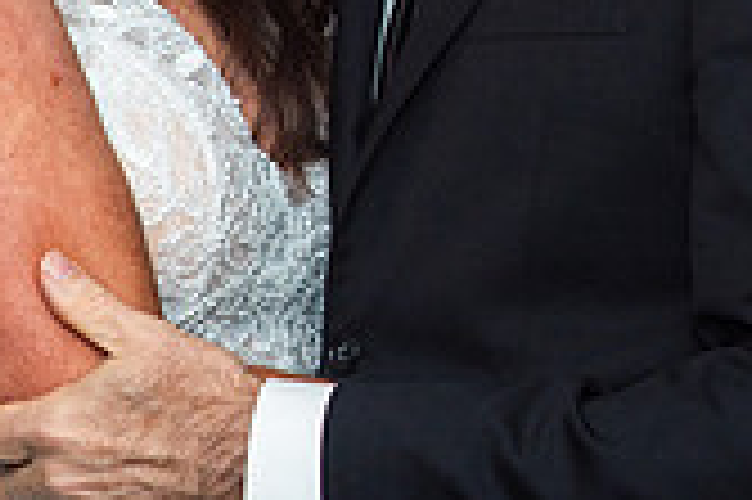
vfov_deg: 4.6
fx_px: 6177
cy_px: -146
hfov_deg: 6.9
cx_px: 815
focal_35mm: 296
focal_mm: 85
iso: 250
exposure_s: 1/200
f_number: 3.5
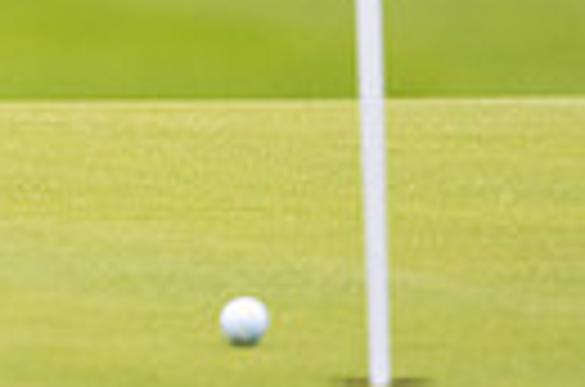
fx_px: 32631
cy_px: -423
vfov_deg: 0.7
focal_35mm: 2013
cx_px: -266
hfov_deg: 1.0
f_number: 4
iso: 200
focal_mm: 300
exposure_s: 1/2000
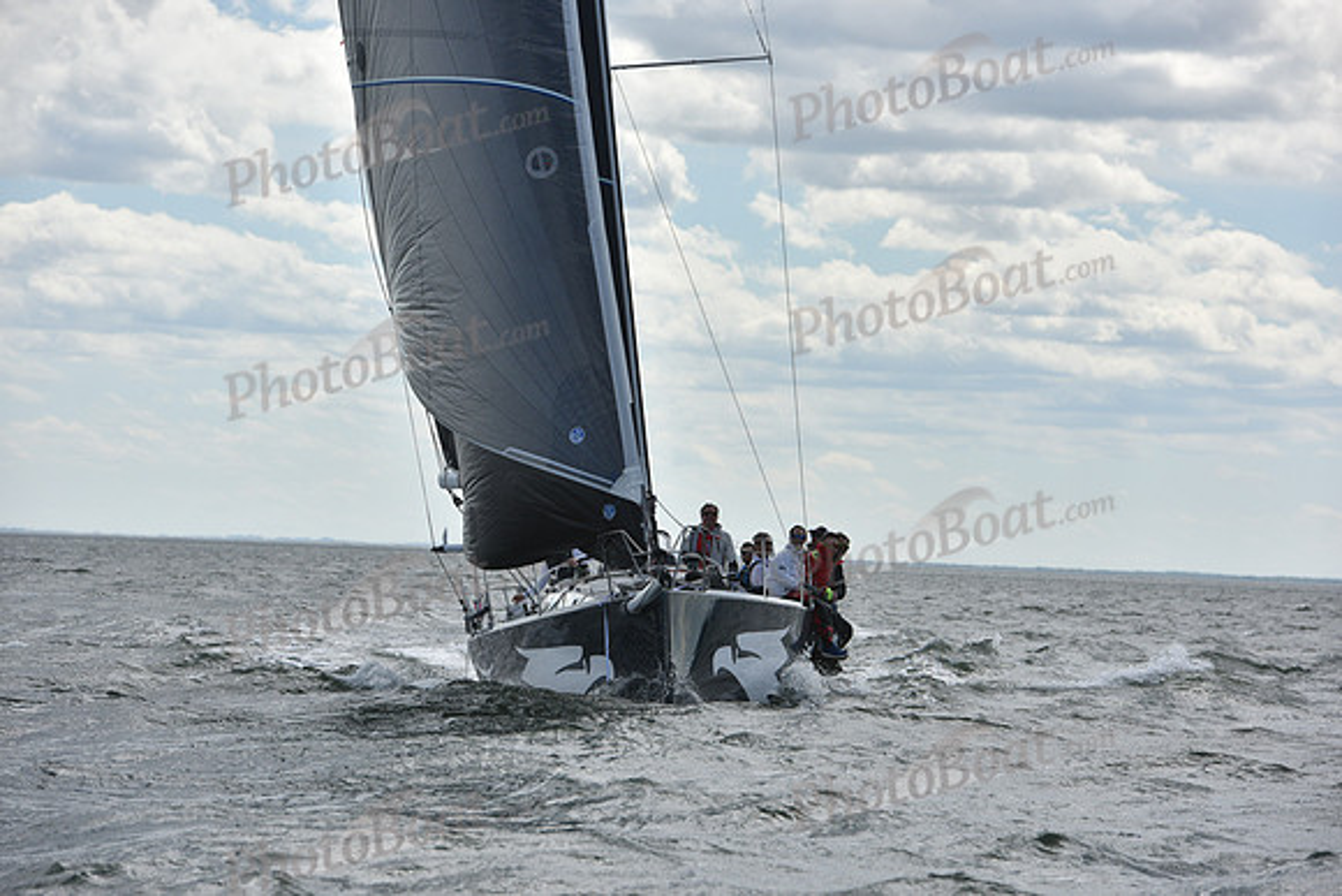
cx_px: 671
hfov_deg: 10.8
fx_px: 7084
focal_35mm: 190
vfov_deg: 7.2
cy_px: 448
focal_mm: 190
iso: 320
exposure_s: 1/1000
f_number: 9
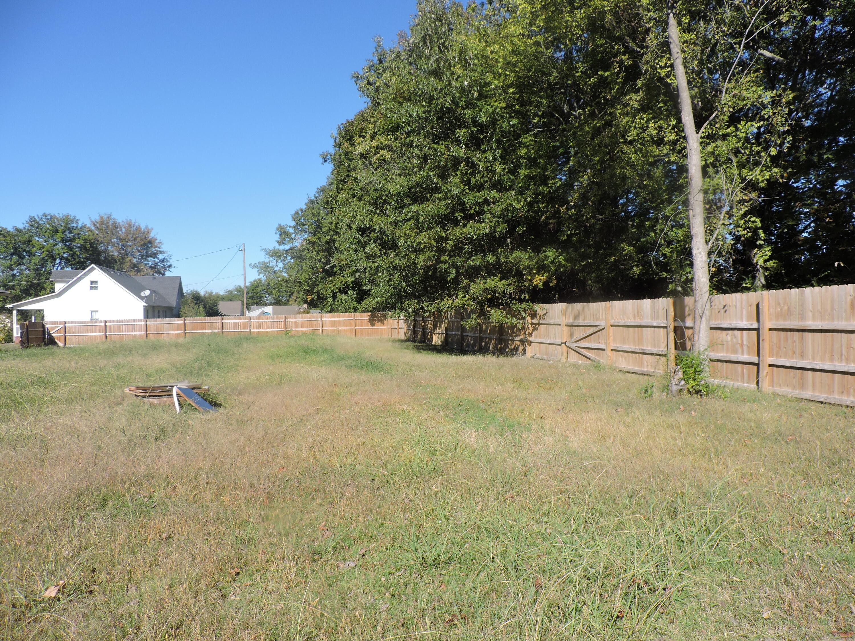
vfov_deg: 56.8
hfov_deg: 71.6
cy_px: 320
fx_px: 593
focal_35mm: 24
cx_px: 428
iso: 100
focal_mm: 4.3
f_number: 3
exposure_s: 1/1000
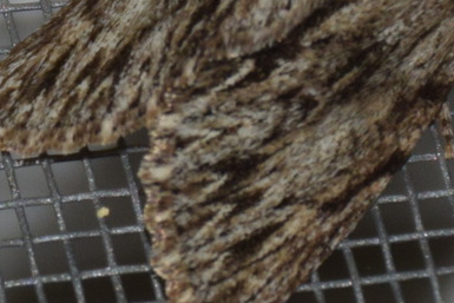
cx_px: 255
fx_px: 6598
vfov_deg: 2.6
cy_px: 37
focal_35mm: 523
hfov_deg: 3.9
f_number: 5.6
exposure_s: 1/60
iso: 320
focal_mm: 140
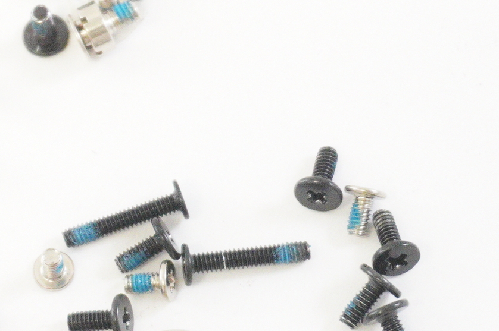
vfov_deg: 7.1
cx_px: 13
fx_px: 2666
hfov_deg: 10.6
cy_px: 217
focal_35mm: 192
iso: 6400
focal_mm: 43
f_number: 6.3
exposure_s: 1/125
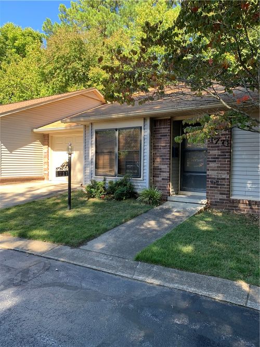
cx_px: 130
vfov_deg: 67.3
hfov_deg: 53.0
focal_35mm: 26
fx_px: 260
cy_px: 174
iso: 25
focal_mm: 4.25
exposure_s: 1/181
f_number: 1.8
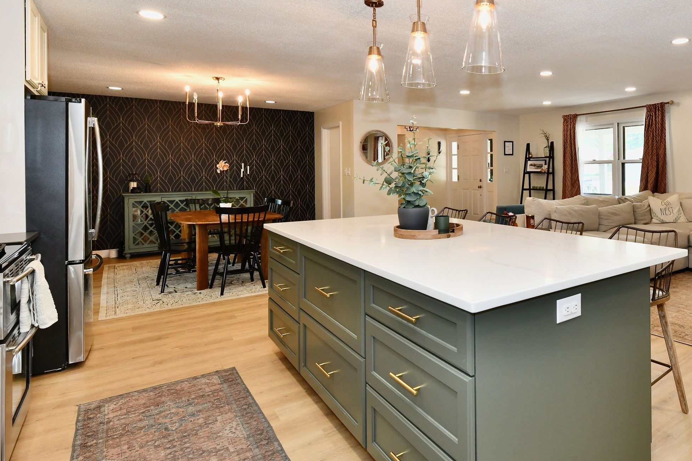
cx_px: 504
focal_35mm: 22
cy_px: 177
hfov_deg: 74.0
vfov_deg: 56.6
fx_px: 423
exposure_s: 1/80
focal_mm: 14
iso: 640
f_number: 6.3
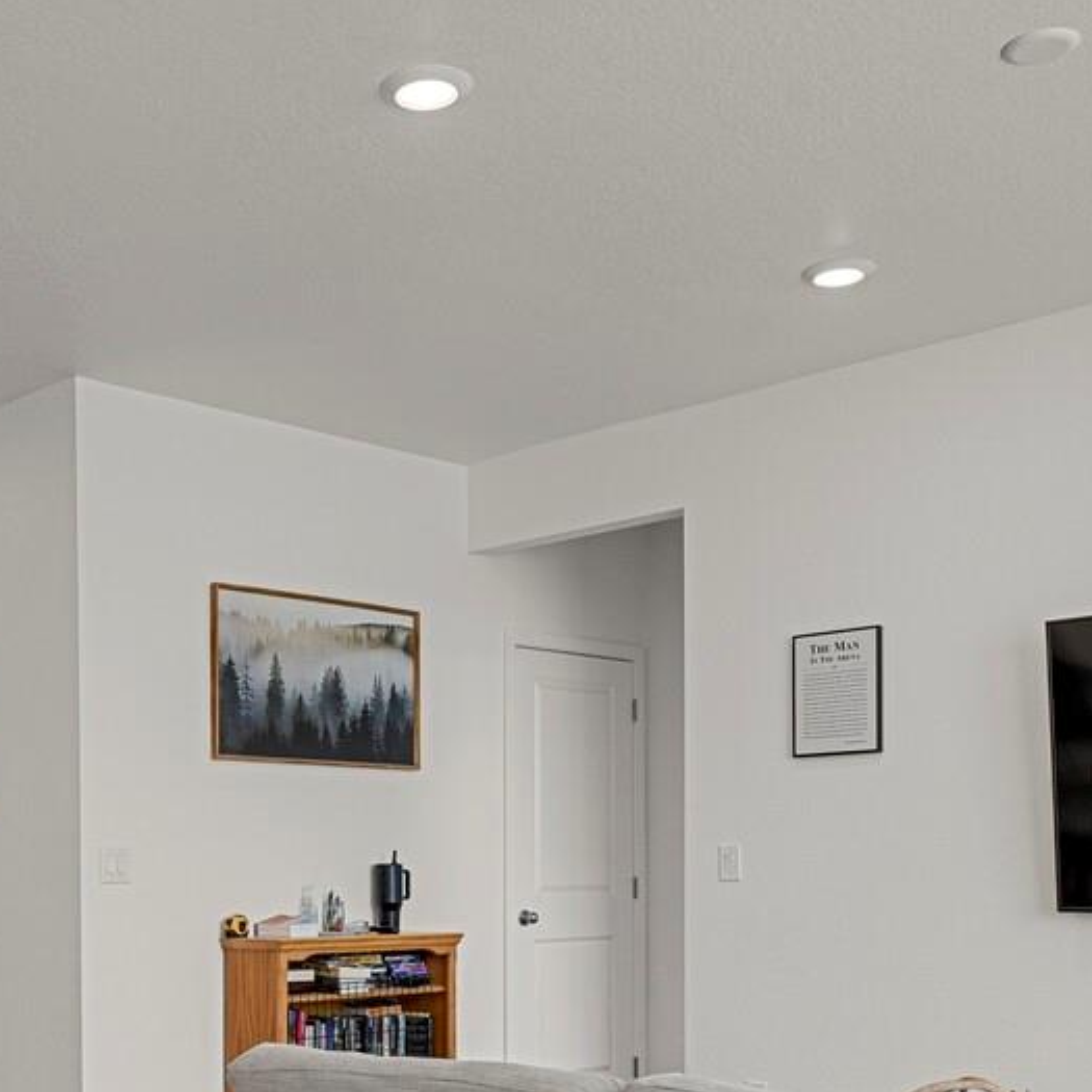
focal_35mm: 44
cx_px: 201
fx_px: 1570
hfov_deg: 36.9
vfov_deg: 36.7
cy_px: 909
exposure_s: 1/20
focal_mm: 17
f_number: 8
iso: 3200
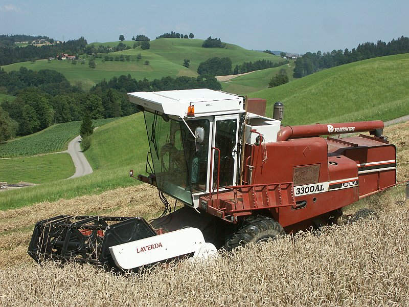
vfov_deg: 28.6
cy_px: 154
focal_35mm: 51
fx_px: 603
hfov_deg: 37.5
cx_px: 204
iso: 100
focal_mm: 13.14
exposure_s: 1/500
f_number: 9
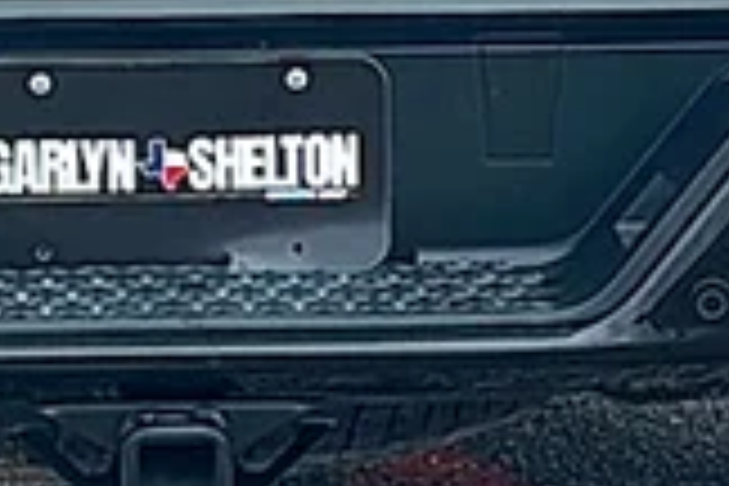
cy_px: -254
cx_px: 216
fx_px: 3179
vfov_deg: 8.5
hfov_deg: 13.1
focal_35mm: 157
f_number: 1.78
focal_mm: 6.86
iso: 80
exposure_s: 1/3623
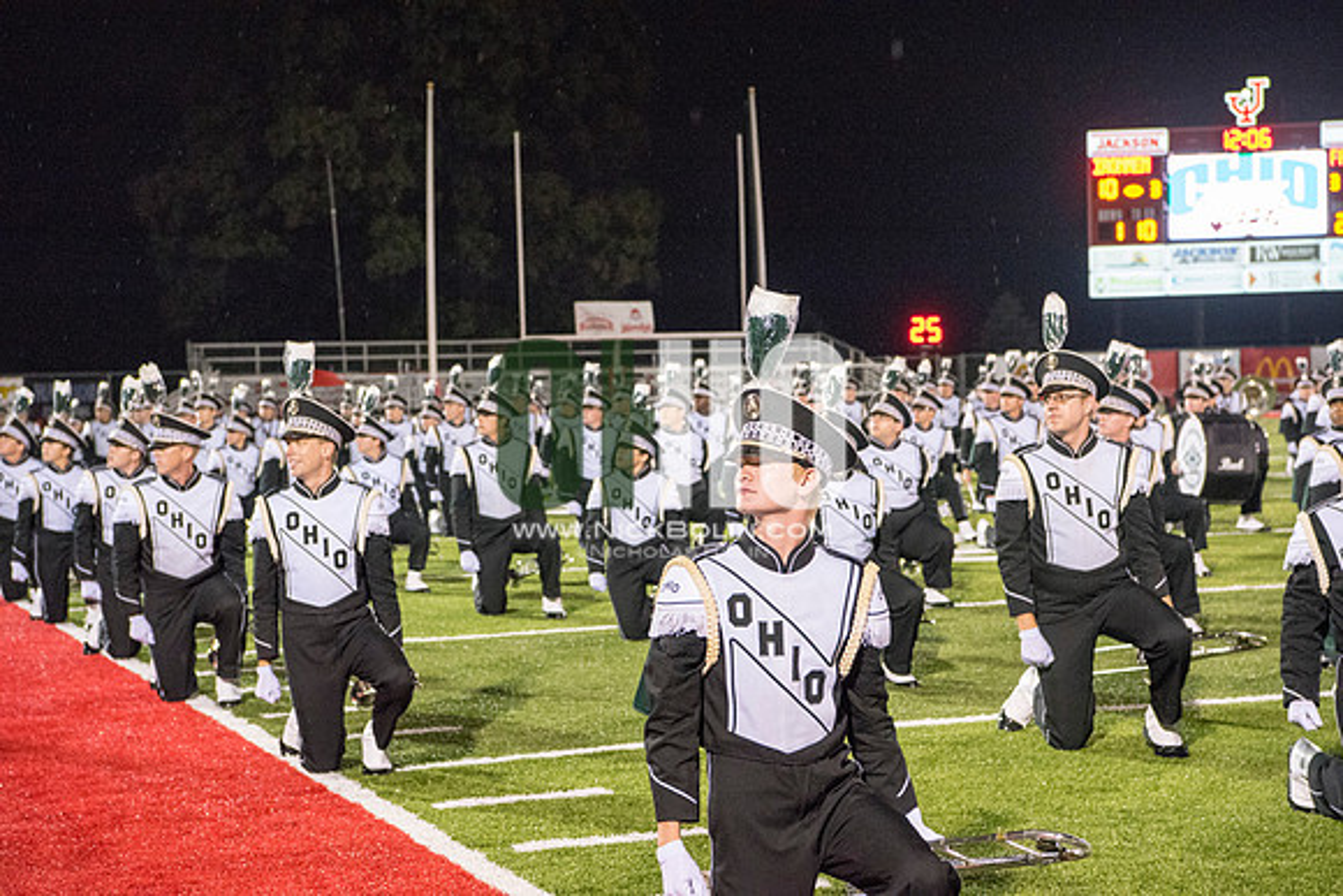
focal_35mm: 70
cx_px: 672
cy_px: 448
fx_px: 2612
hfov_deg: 28.8
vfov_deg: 19.5
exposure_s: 1/320
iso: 5000
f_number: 5.6
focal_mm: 70
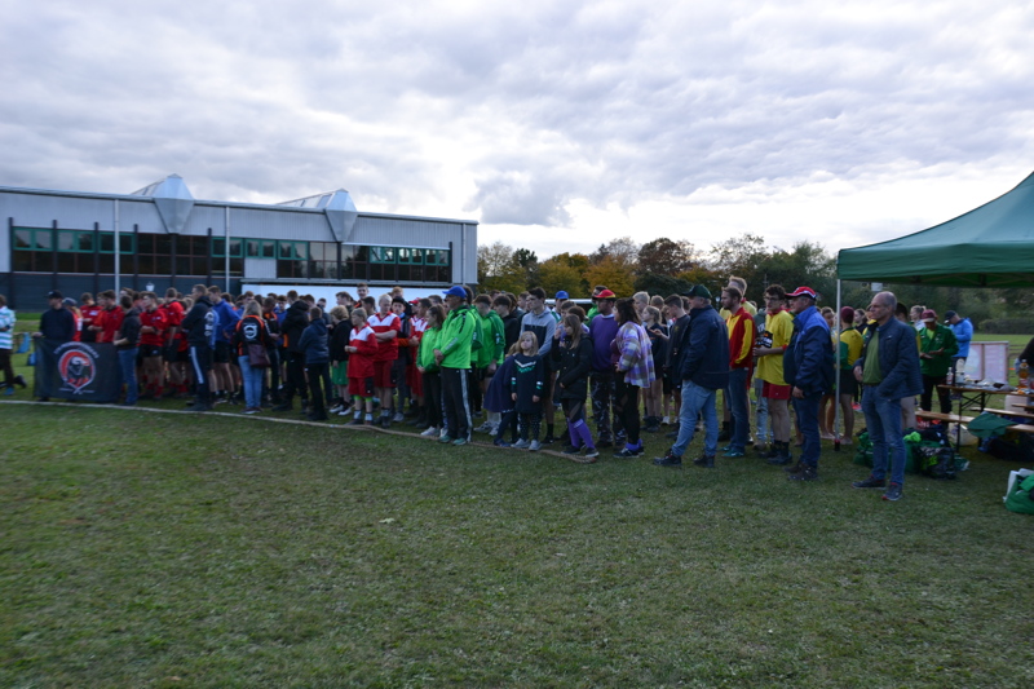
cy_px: 344
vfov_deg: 47.9
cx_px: 517
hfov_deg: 67.4
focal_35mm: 27
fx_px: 775
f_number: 5.6
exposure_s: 1/125
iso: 125
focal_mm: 18
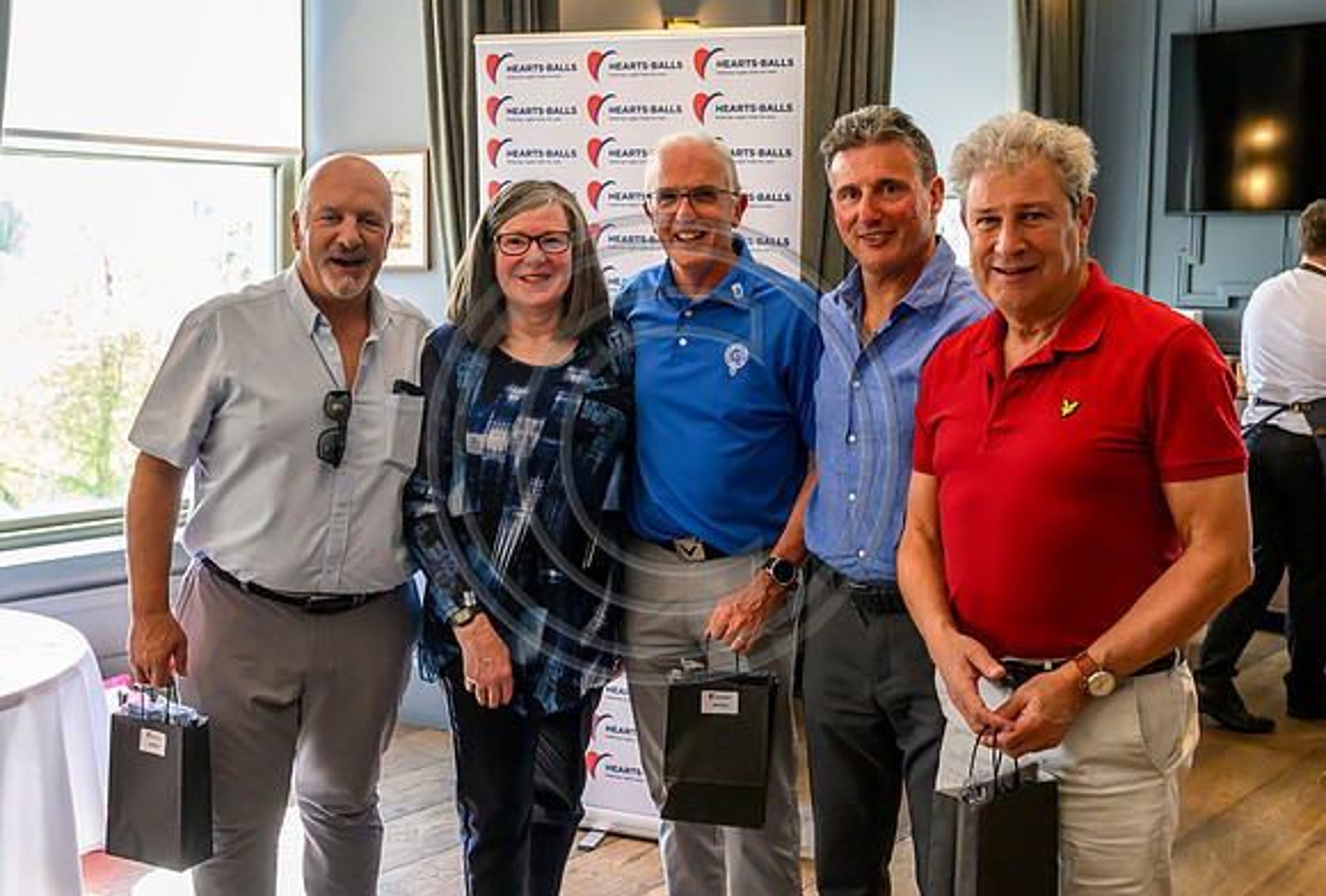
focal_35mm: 41
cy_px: 376
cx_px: 609
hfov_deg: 47.7
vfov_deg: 33.2
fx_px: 1498
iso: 5000
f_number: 4.5
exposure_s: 1/640
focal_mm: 34.5
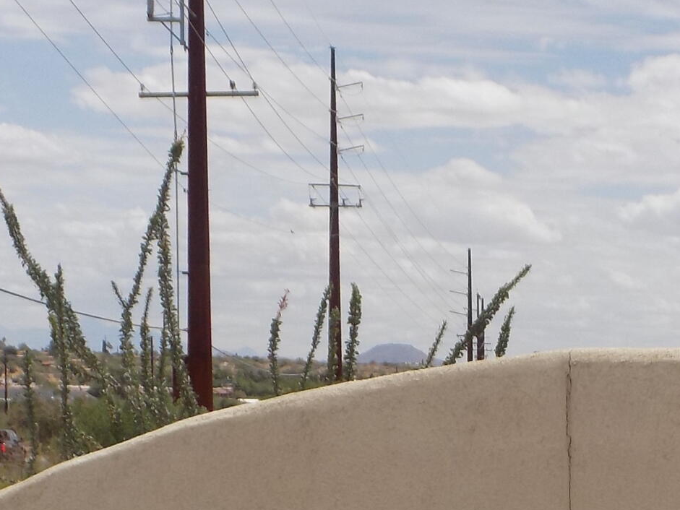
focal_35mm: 118
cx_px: 685
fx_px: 2318
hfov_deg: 16.3
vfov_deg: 12.2
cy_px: 673
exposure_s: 1/160
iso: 80
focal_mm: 6.6
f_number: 11.2
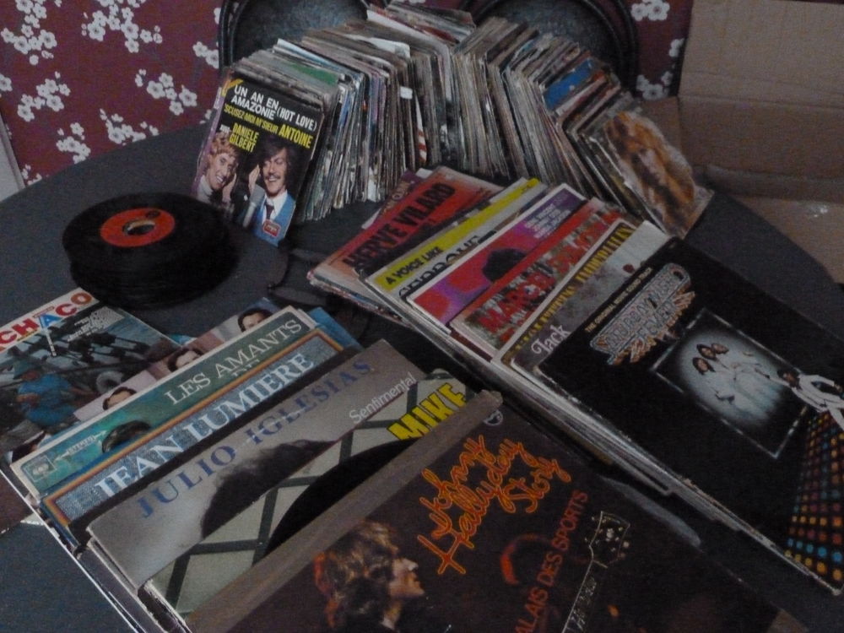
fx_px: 780
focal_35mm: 32
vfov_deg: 44.2
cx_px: 422
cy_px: 316
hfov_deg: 56.8
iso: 1600
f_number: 3.5
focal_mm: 5.3
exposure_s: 1/15
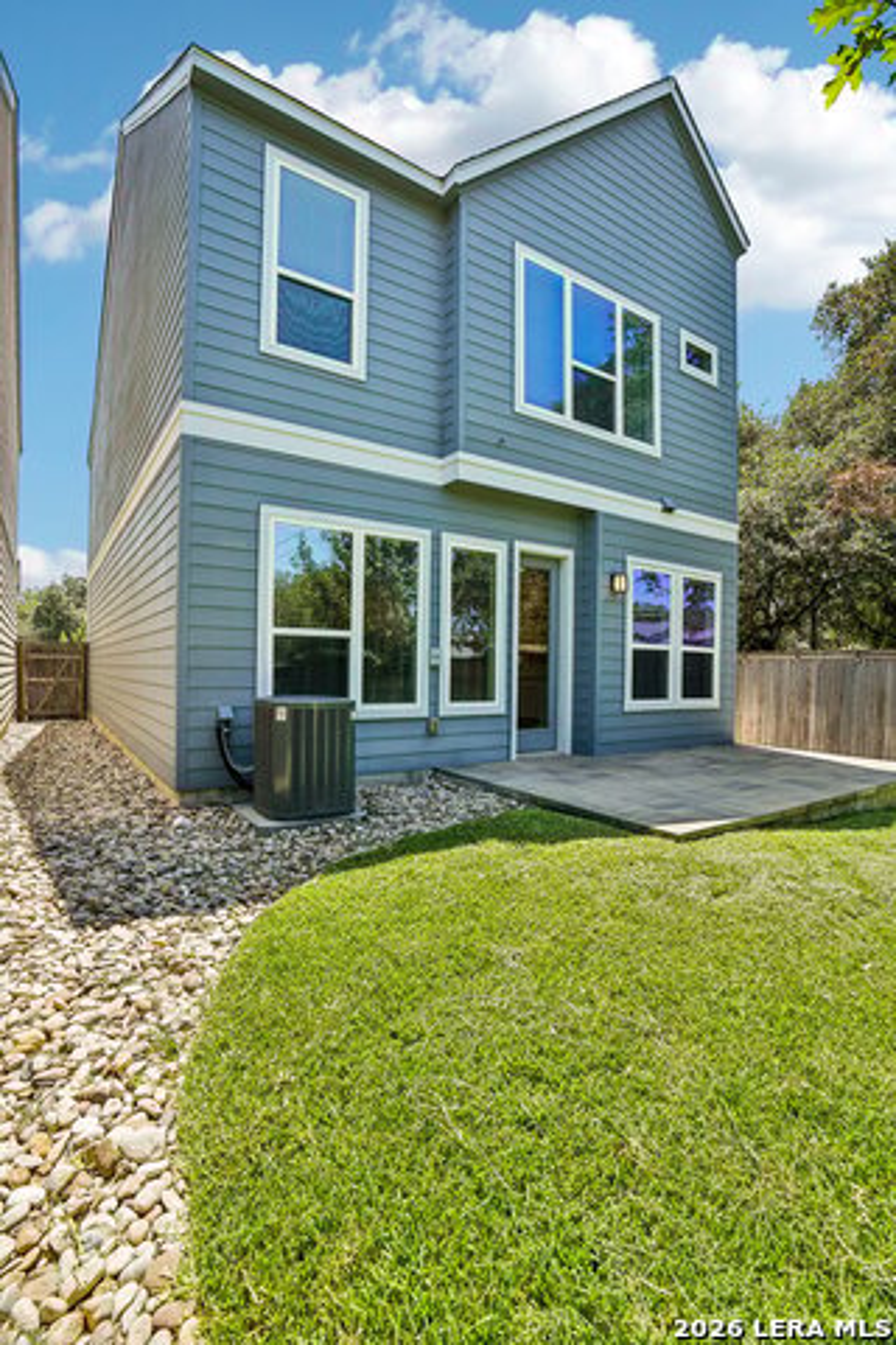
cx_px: 448
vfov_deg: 96.7
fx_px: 597
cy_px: 672
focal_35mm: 16
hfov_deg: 73.7
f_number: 8
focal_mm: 16
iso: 200
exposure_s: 1/160
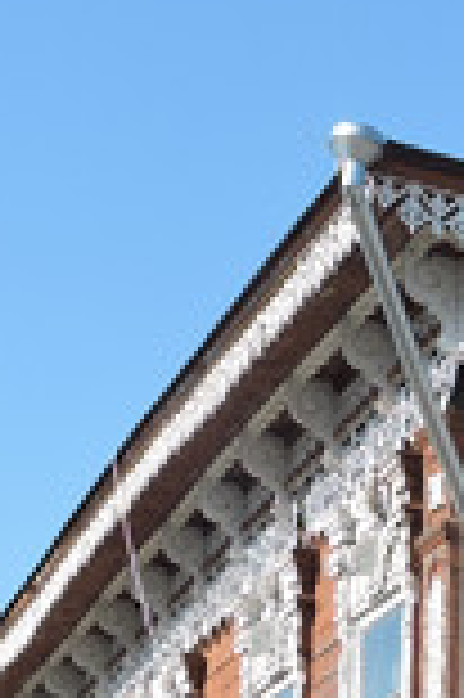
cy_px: 905
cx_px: 1054
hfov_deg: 9.6
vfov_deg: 15.2
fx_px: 2499
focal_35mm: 129
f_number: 3.5
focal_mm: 5.4
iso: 100
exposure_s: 1/500
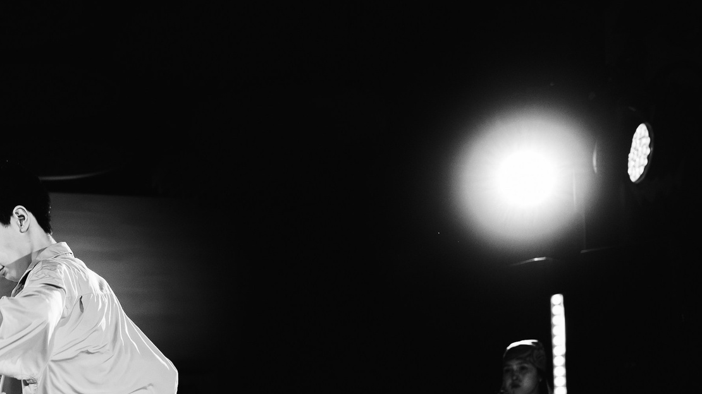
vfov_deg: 13.5
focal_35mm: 87
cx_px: 50
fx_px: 1619
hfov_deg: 23.7
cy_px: 486
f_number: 2.8
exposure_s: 1/800
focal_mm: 36
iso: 3200
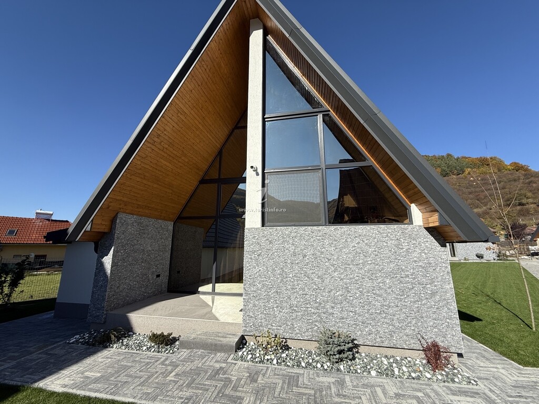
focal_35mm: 14
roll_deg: +0.3
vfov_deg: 85.7
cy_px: 202
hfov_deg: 102.1
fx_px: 218
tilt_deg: +12.1
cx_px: 270
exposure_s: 1/2024
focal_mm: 2.22
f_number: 2.2
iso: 50
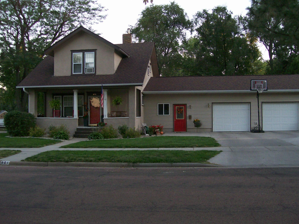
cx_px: 153
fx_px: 328
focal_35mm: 38
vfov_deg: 37.7
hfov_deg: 49.0
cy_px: 106
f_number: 2.7
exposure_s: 1/64
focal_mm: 6
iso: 140
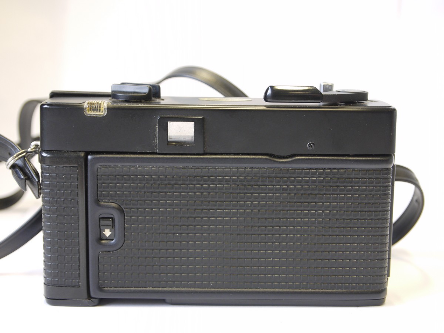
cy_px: 166
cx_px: 222
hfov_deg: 30.3
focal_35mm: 64
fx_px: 821
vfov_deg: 22.9
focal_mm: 32
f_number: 4.9
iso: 400
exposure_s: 1/25
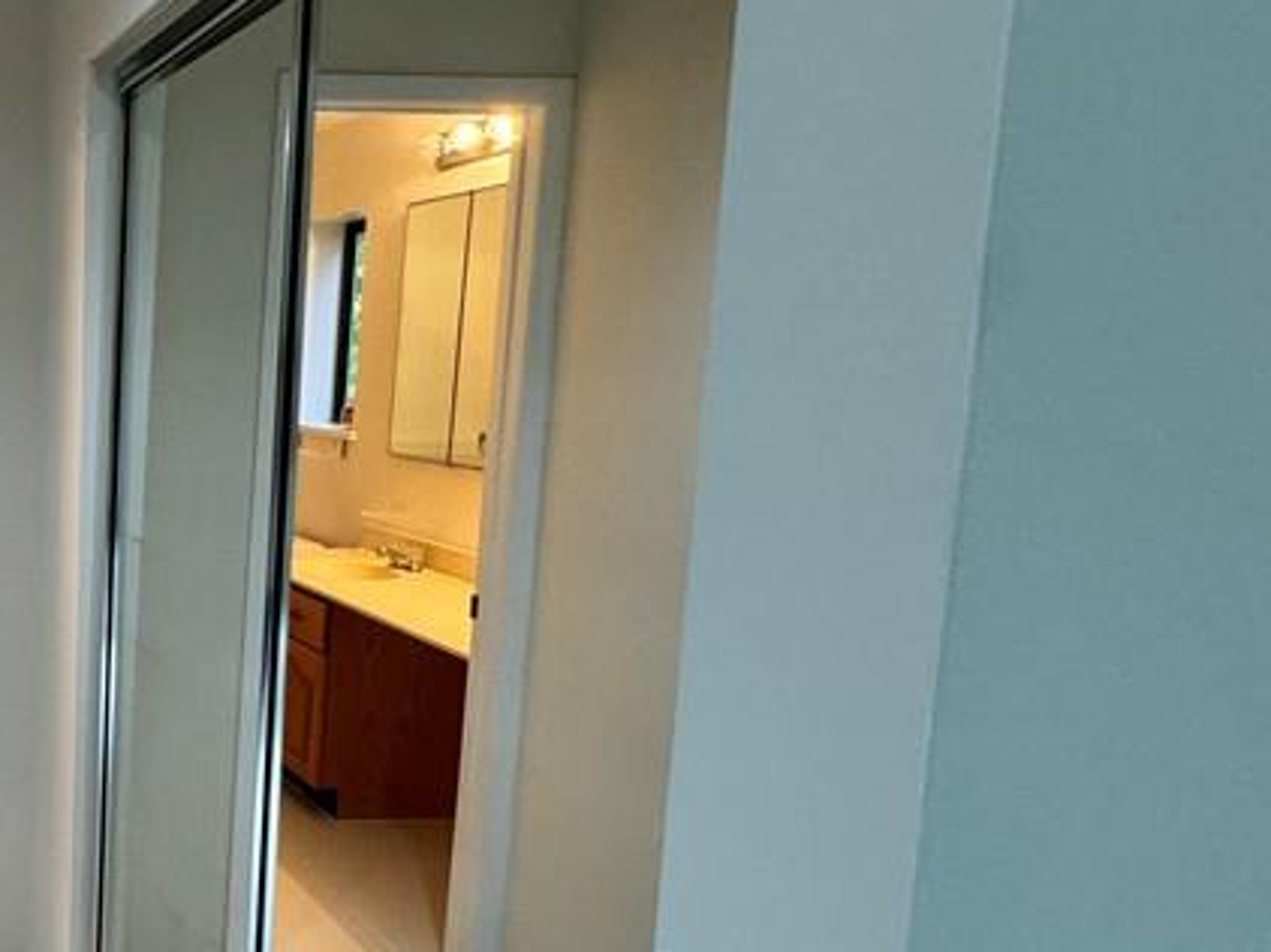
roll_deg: +0.2
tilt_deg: -7.6
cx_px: -217
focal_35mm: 34
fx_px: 1248
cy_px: 494
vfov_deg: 41.7
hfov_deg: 40.2
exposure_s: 1/60
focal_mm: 2.22
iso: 200
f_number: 2.2
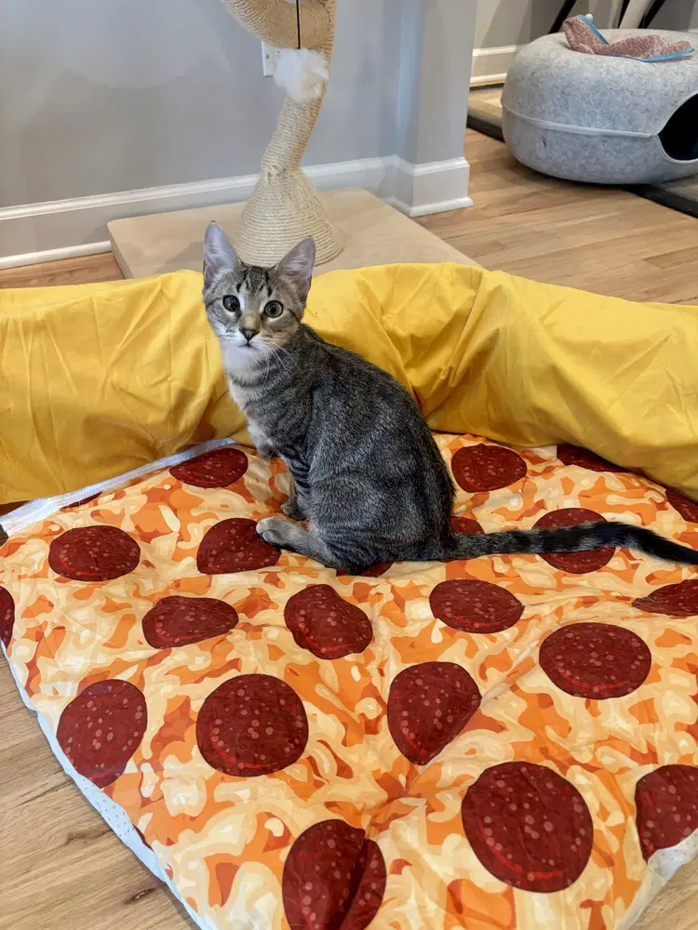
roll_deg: +0.5
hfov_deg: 53.1
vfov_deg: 67.3
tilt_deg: -37.6
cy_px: 465
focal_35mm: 26
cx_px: 349
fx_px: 699
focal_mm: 5.96
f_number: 1.6
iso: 320
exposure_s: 1/60
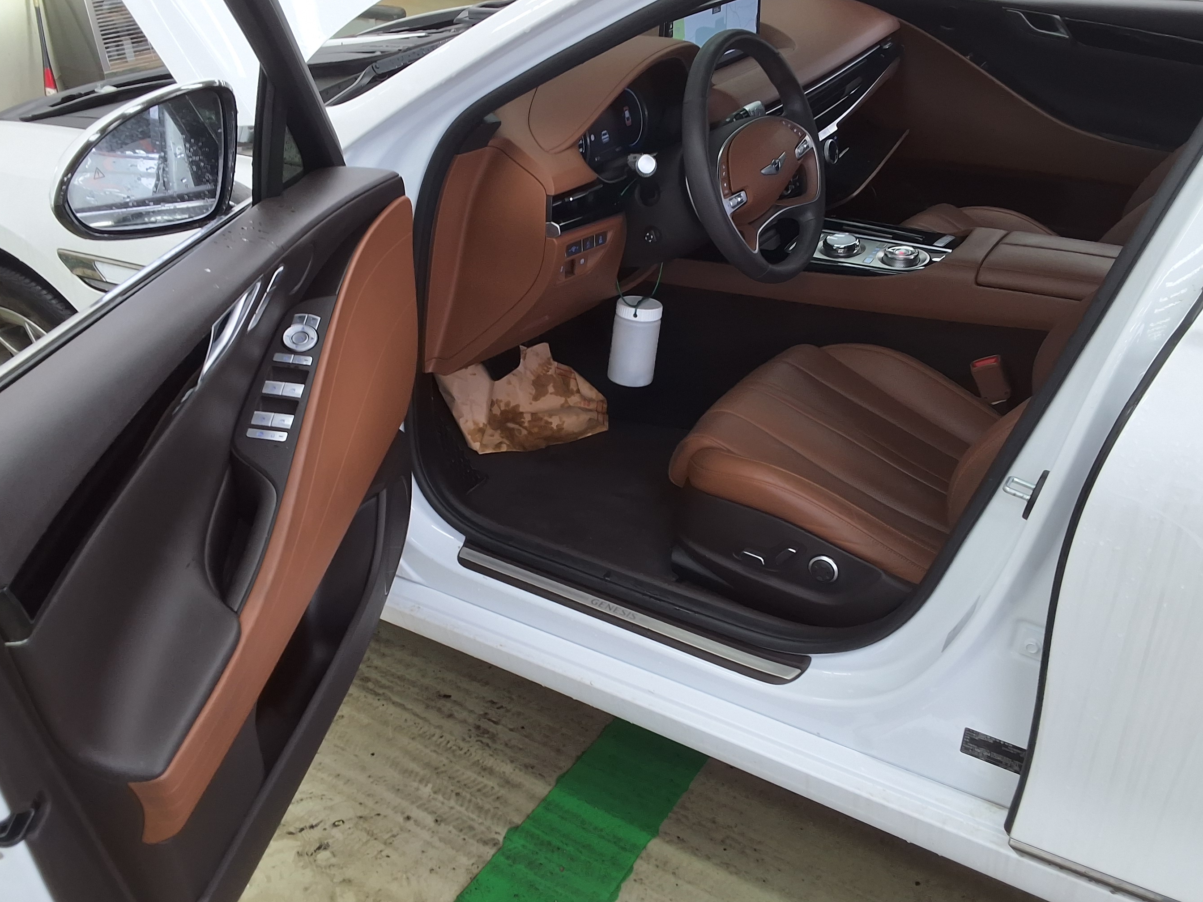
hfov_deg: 53.9
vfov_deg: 41.8
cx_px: 567
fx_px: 1182
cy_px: 436
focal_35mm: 34
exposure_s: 1/60
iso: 40
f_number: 1.9
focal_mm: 2.91
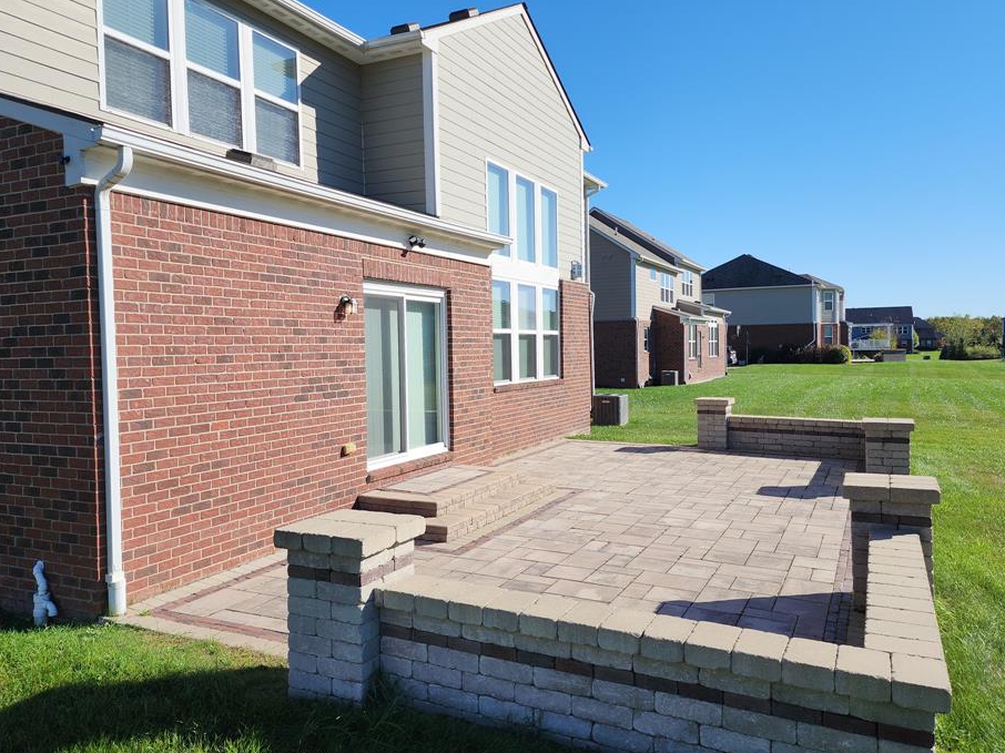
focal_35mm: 26
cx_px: 502
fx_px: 755
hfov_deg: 67.3
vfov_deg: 53.0
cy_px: 369
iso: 12
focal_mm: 6.4
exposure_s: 1/1186
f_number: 1.8
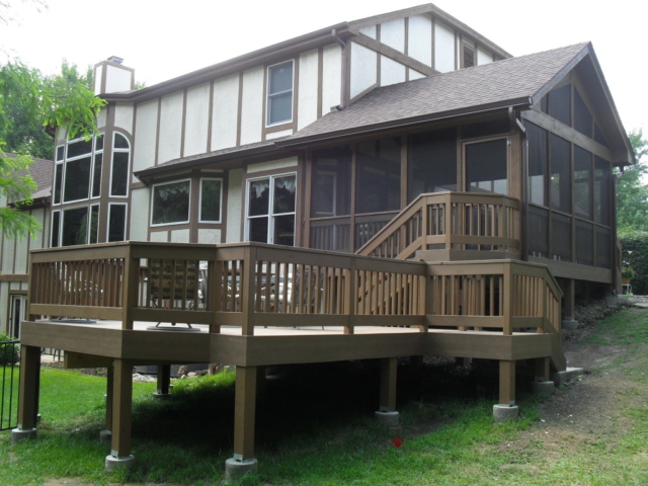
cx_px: 324
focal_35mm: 35
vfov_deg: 40.7
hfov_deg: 52.6
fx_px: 655
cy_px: 243
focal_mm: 6.3
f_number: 3.2
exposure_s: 1/180
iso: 100
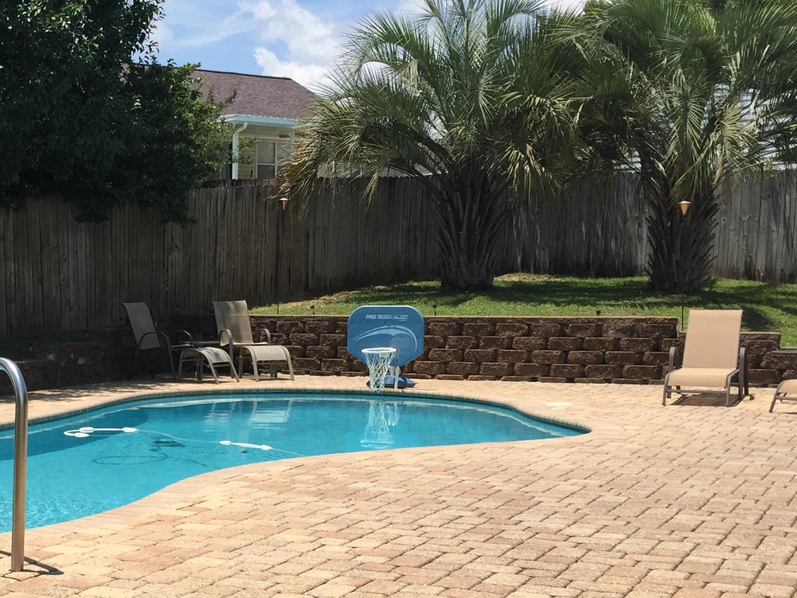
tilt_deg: -6.7
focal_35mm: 58
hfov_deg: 32.2
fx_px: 1335
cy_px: 447
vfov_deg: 25.0
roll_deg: -1.4
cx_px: 138
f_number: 2.2
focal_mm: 4.15
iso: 32
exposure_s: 1/2083
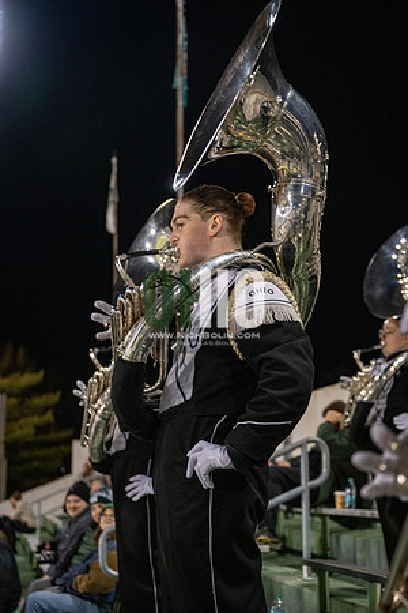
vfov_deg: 37.5
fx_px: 901
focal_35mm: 53
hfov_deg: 25.5
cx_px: 204
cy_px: 306
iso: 2000
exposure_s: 1/500
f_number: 3.2
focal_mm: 53
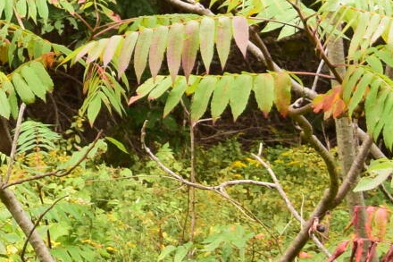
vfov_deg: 4.3
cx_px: -647
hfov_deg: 6.3
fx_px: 3350
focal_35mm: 307
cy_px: -568
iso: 400
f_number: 9
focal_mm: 30
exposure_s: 1/100
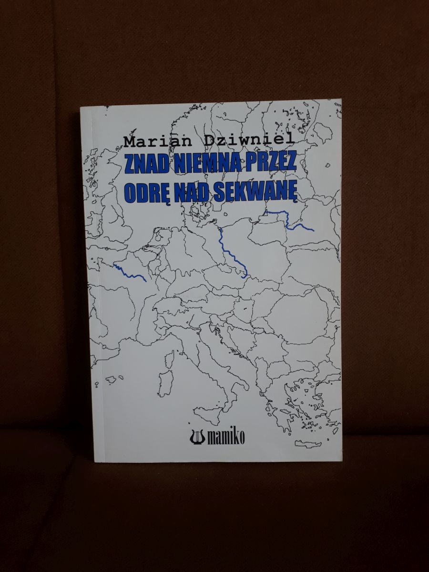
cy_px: 286
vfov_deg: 65.3
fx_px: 446
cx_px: 214
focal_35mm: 27
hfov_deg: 51.4
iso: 80
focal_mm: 3.6
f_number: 1.9
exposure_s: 1/30
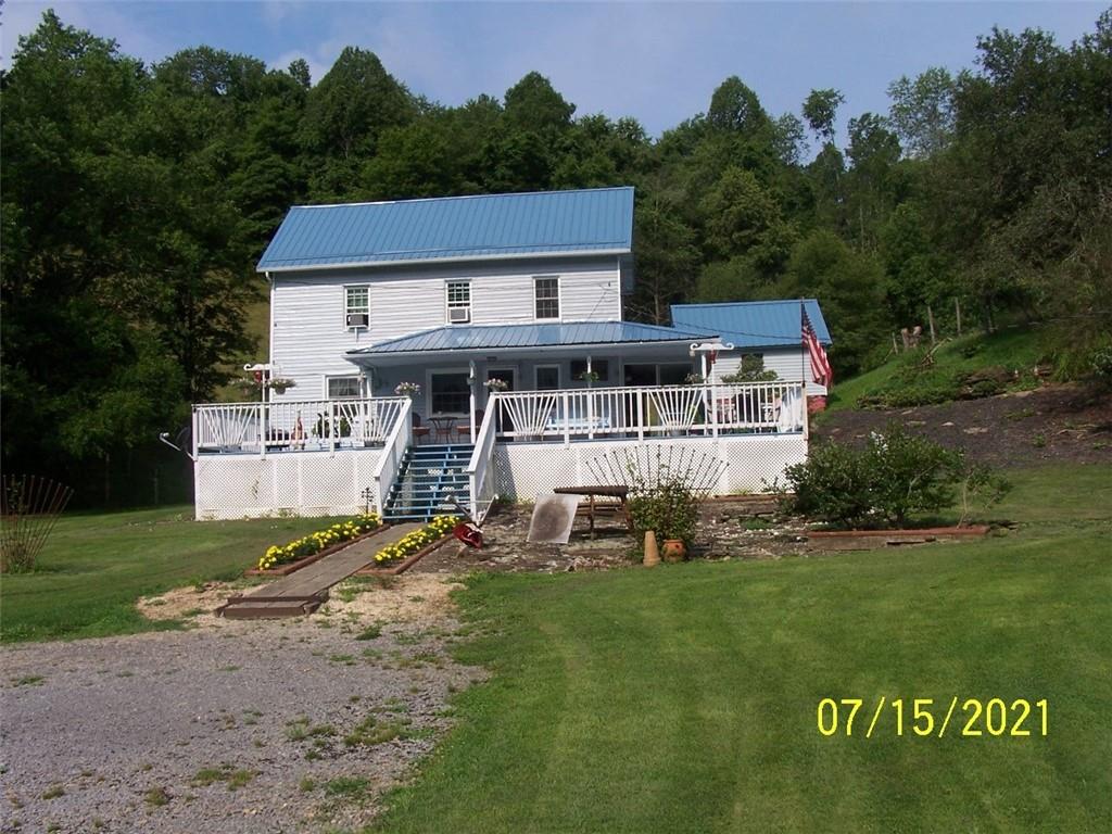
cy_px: 417
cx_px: 556
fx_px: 1124
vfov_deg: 40.7
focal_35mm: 35
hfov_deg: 52.6
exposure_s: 1/750
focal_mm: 6
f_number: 5.6
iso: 80
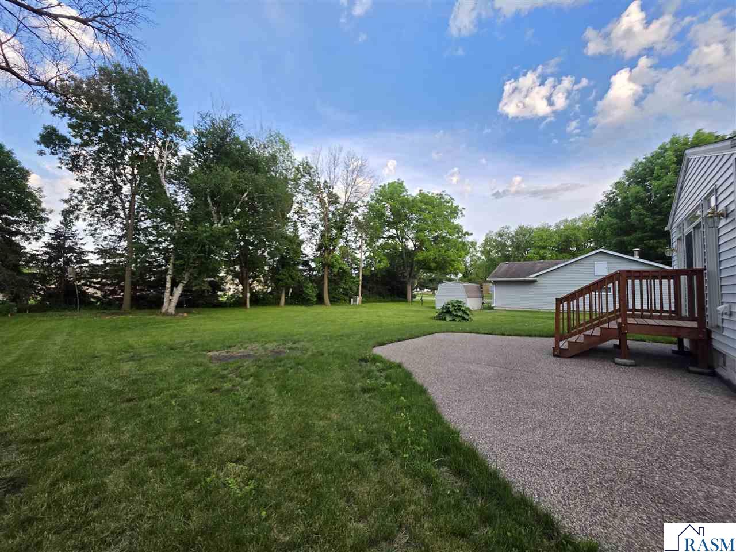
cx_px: 368
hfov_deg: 106.2
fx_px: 276
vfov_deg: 89.9
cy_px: 276
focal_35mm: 13
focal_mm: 2.2
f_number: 1.9
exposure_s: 1/262
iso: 40
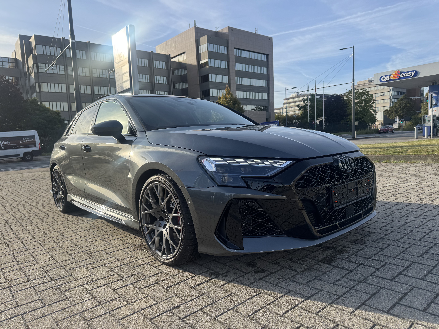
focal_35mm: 24
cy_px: 164
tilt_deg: -5.3
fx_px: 304
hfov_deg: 71.6
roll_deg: +2.9
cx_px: 220
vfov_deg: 56.8
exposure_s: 1/2604
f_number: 1.78
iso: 80
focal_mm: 6.76
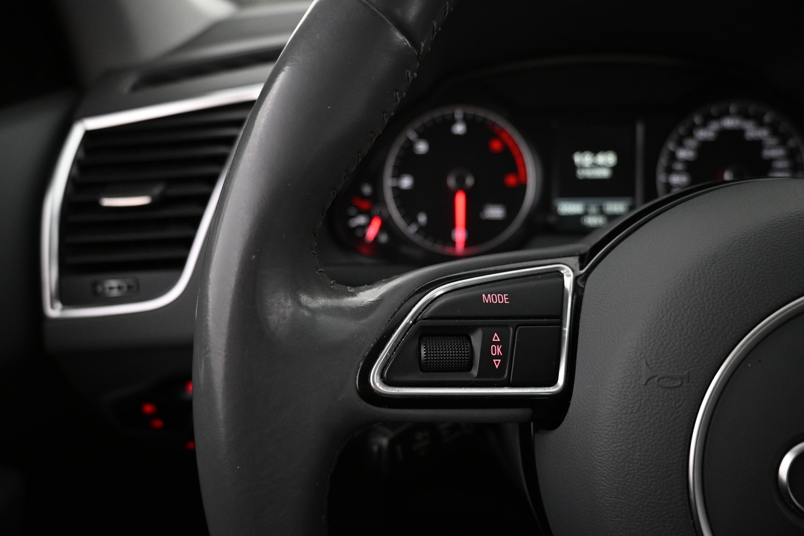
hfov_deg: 73.7
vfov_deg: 53.1
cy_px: 268
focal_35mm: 24
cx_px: 402
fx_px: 536
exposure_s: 1/25
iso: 1600
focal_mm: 16
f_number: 3.5
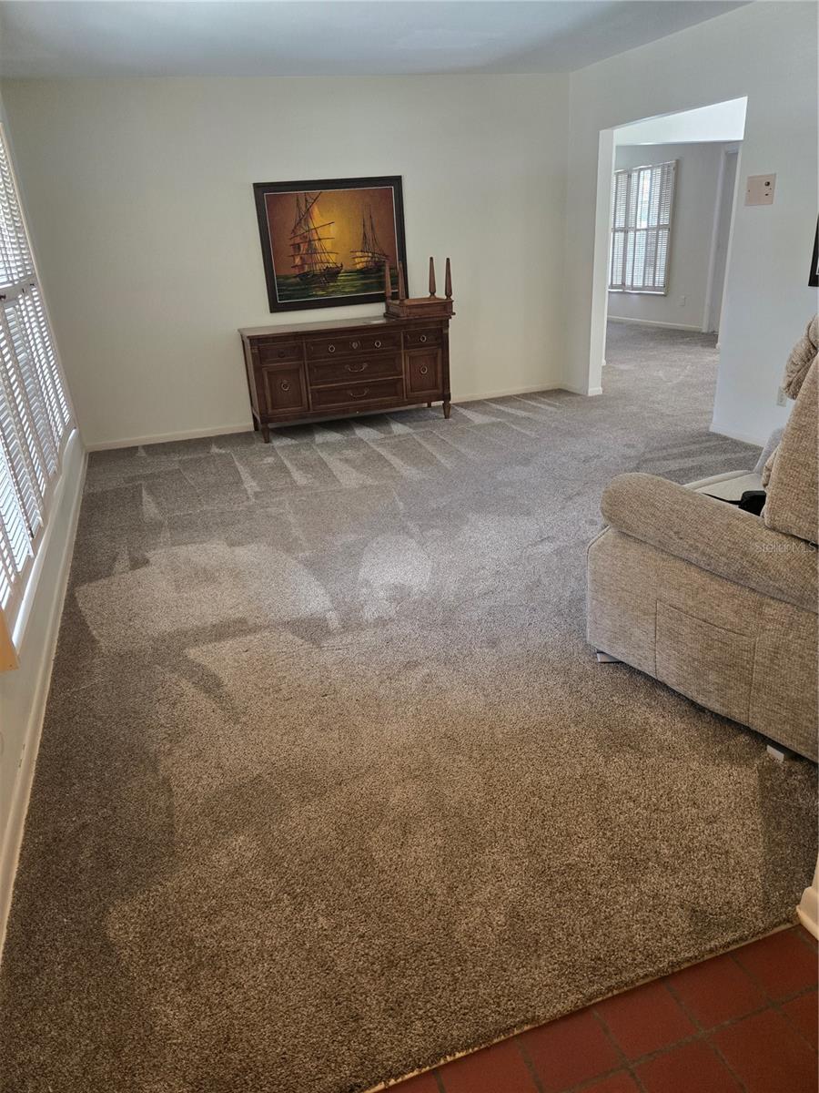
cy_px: 546
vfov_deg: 73.9
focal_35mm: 23
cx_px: 410
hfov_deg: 58.9
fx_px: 726
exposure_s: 1/61
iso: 250
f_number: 1.8
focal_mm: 5.4
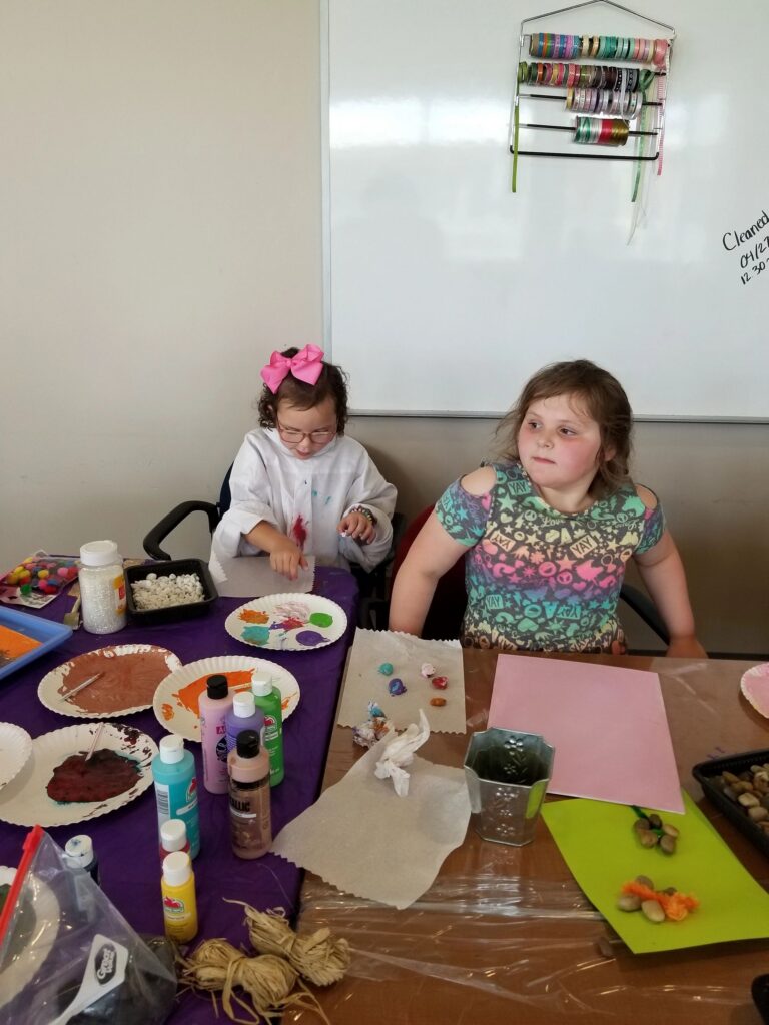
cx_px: 384
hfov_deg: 53.1
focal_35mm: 26
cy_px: 512
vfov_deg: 67.3
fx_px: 770
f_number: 1.7
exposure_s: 1/120
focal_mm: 4.25
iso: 100
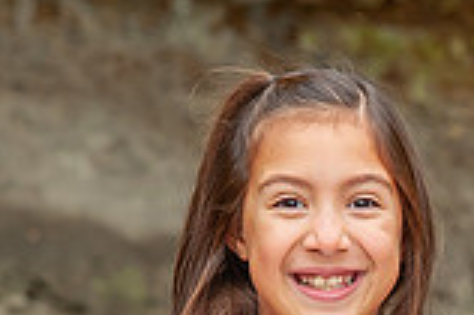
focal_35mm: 324
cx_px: 469
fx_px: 4262
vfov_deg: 4.2
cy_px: 515
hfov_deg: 6.3
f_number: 5
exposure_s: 1/160
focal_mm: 58
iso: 400
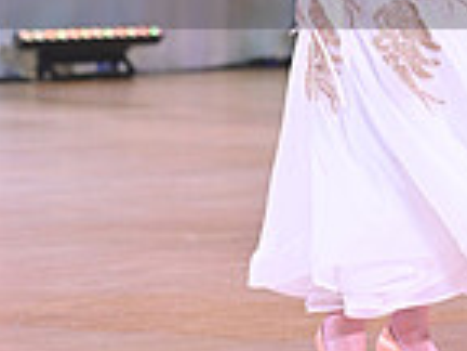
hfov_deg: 3.8
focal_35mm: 524
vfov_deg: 2.8
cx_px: 154
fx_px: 7069
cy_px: -78
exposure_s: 1/400
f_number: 4.5
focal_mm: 135
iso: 3200
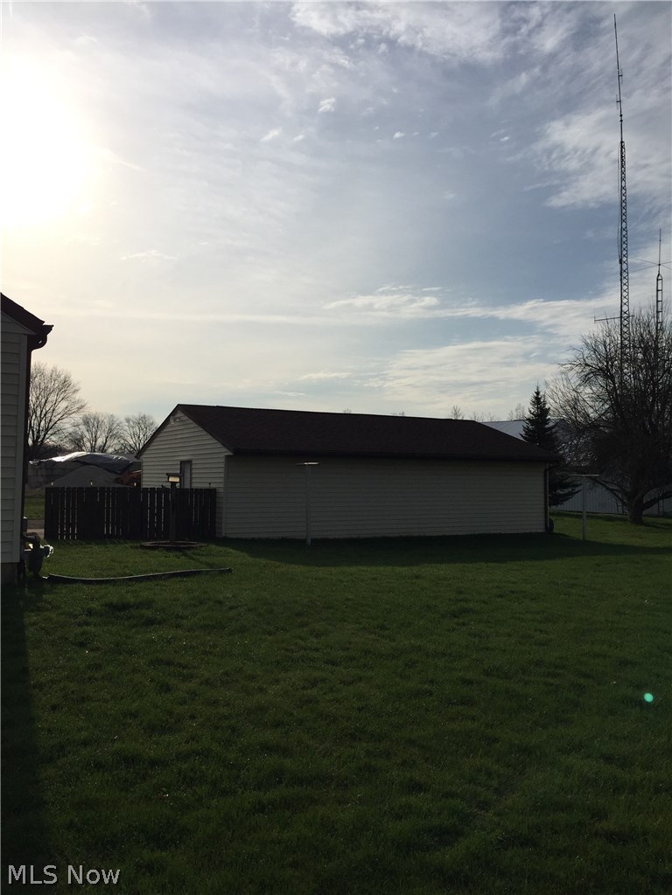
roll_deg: +0.1
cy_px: 448
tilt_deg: +3.3
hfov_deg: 48.2
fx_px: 751
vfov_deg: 61.7
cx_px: 336
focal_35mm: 29
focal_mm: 4.15
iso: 32
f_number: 2.2
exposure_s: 1/7937
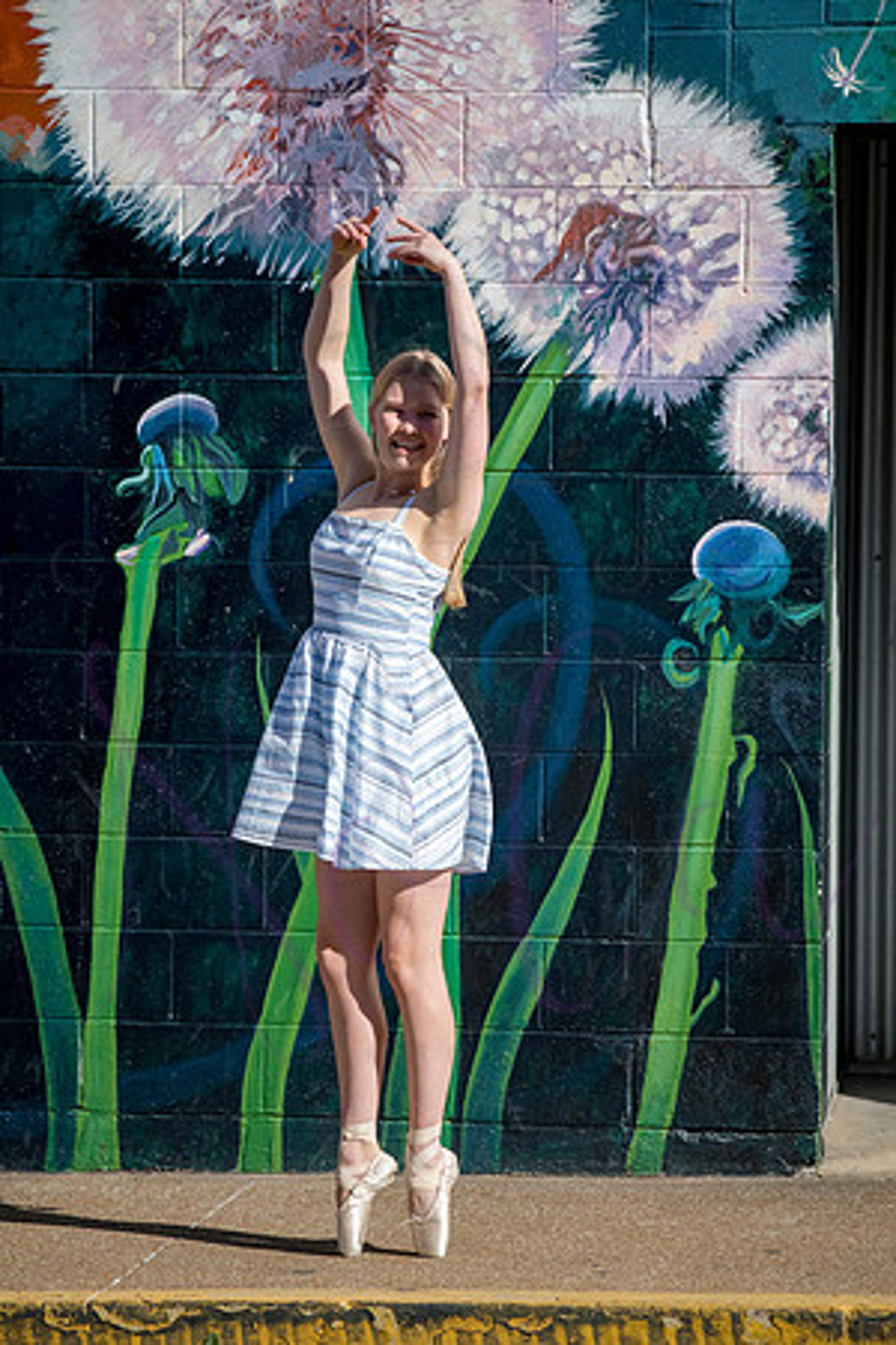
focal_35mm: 125
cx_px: 448
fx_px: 4666
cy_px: 672
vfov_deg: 16.4
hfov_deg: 11.0
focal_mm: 125
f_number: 9
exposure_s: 1/1000
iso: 400
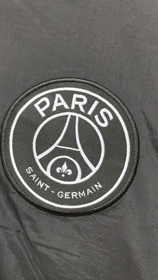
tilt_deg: -0.6
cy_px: 141
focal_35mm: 29
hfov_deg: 40.1
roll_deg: -7.2
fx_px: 216
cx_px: 67
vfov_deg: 66.1
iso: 640
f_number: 1.8
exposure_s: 1/33
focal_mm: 4.25
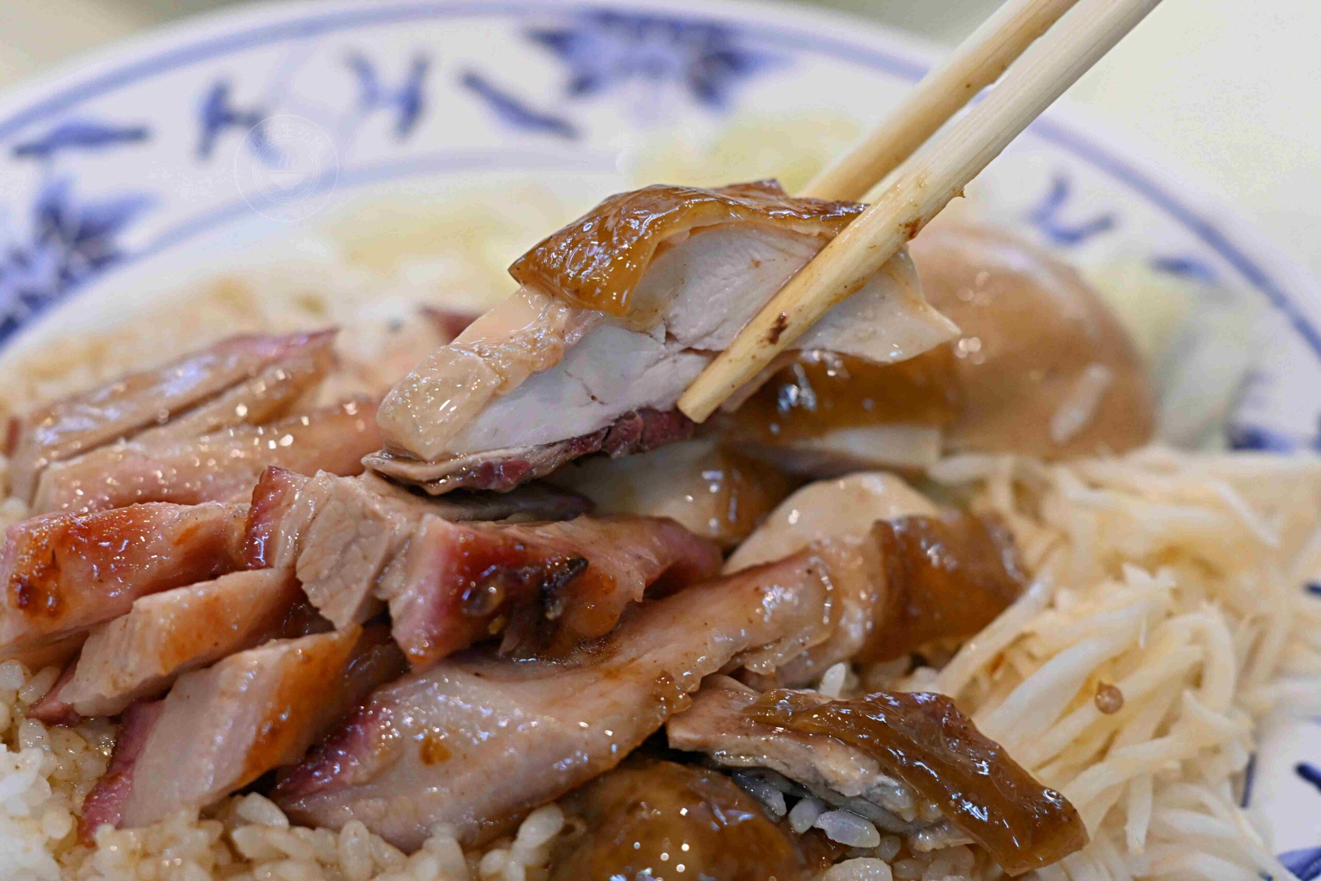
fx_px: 2752
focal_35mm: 75
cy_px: 440
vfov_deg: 18.2
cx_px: 660
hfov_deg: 27.0
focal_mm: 50
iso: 900
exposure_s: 1/200
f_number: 3.2
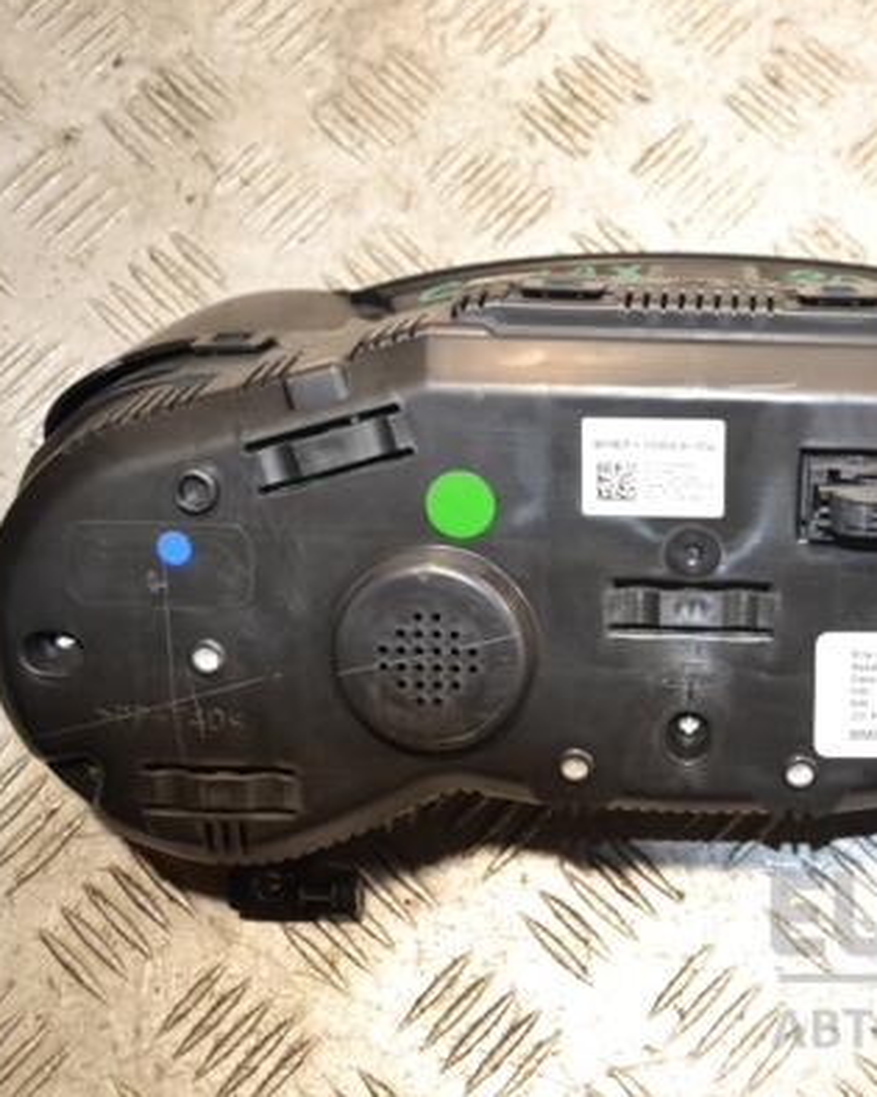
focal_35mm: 60
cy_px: 543
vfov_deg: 31.5
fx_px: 1947
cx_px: 718
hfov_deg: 24.9
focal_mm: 28
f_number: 5
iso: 800
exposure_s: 1/125
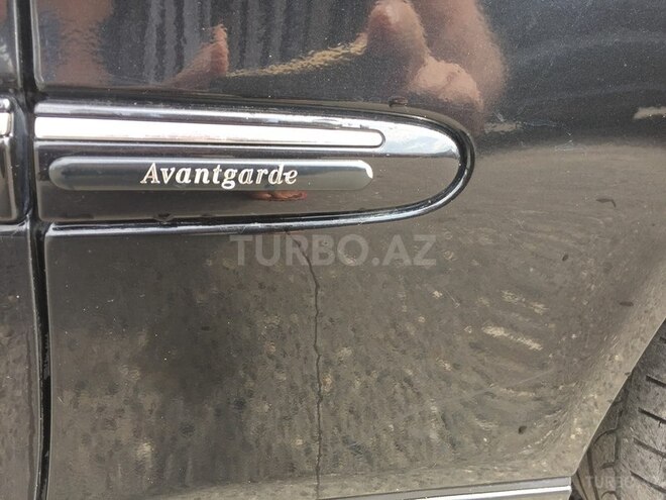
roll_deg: -2.3
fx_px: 558
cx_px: 333
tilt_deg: -19.4
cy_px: 250
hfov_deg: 61.7
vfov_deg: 48.2
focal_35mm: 29
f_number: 2.2
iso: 32
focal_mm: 4.15
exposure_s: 1/100
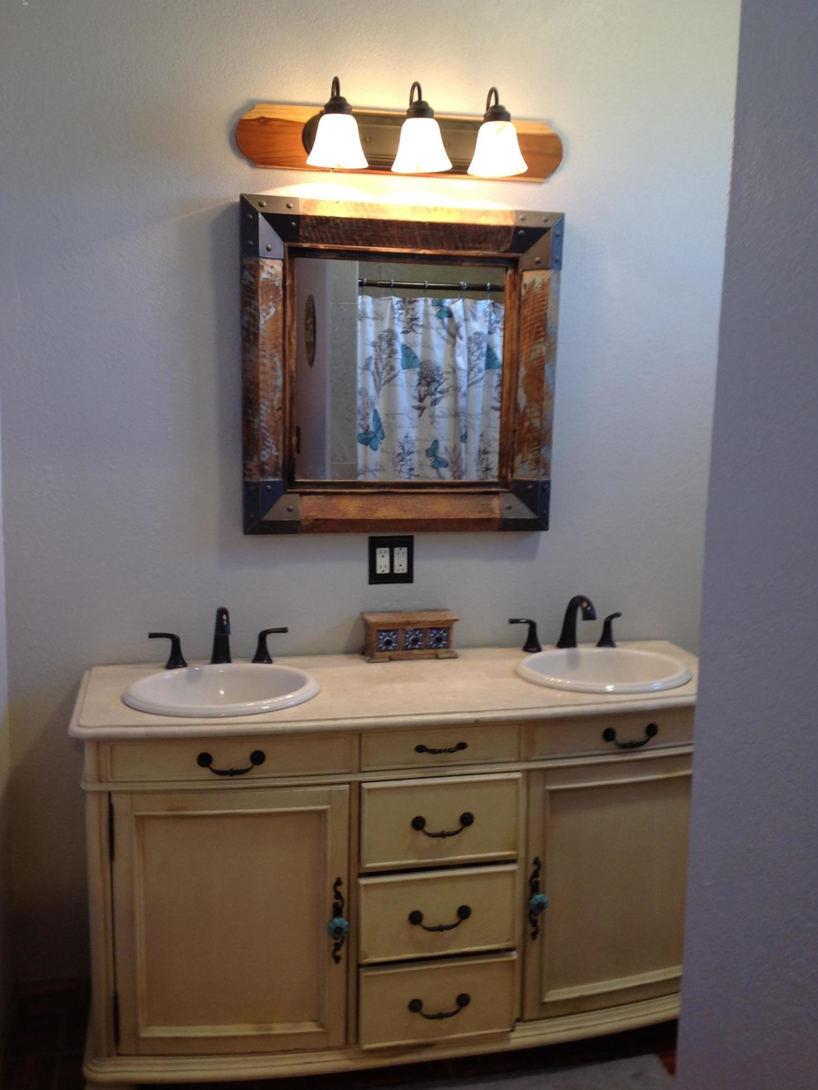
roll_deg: -2.6
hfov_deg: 39.7
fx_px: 1134
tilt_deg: -9.6
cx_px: 418
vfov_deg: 51.3
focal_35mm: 36
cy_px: 532
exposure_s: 1/15
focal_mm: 4.28
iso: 64
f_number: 2.4
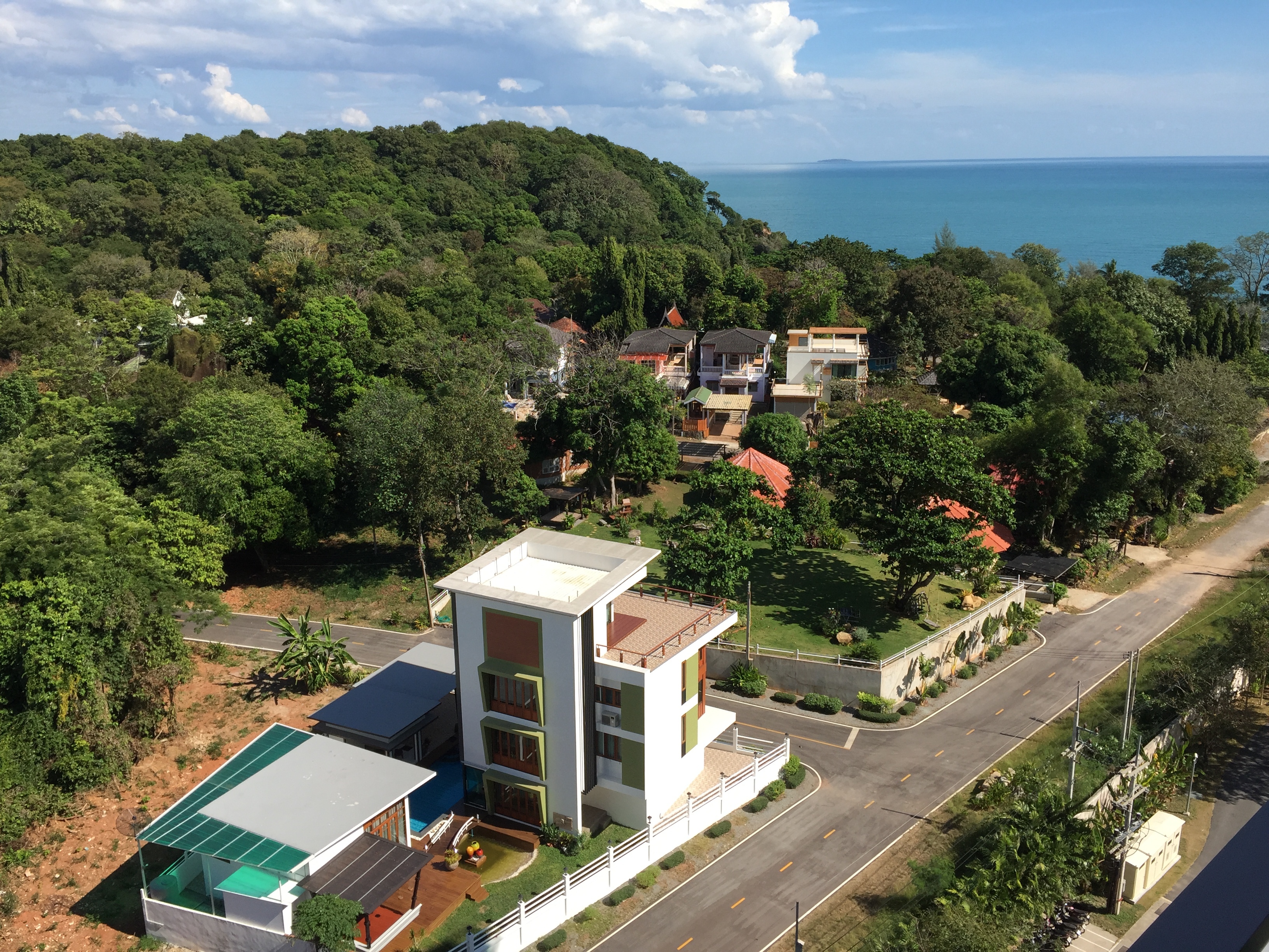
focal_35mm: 29
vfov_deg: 48.2
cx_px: 634
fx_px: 1063
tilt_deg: -15.8
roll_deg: -0.2
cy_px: 476
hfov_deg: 61.7
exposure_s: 1/1980
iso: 32
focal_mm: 4.15
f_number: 2.2
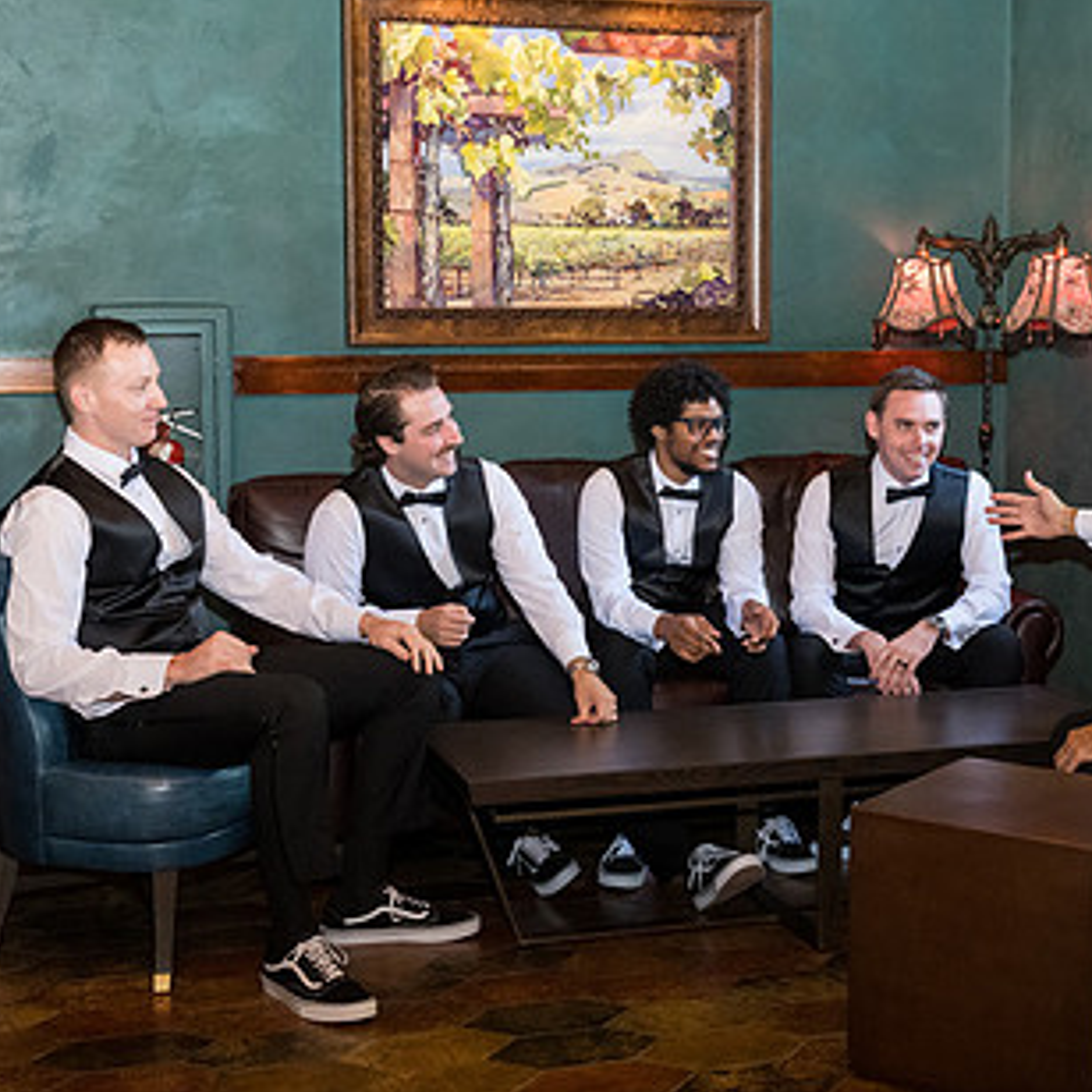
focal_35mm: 56
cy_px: 452
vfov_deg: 30.5
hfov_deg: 30.5
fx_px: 1999
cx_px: 631
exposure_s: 1/320
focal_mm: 35
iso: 5000
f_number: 4
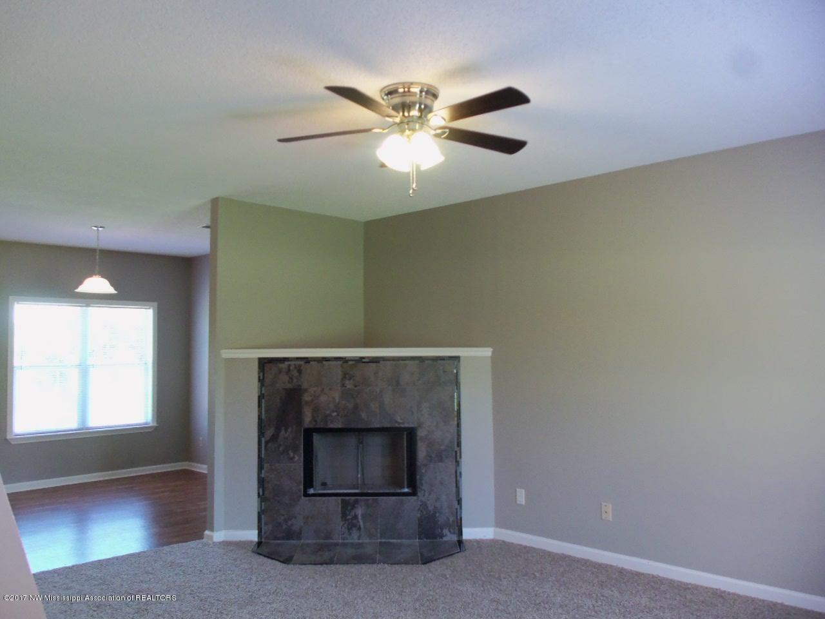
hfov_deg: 61.7
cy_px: 310
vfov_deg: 48.2
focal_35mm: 29
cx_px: 412
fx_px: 691
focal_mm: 5.2
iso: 160
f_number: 3.4
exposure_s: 1/30
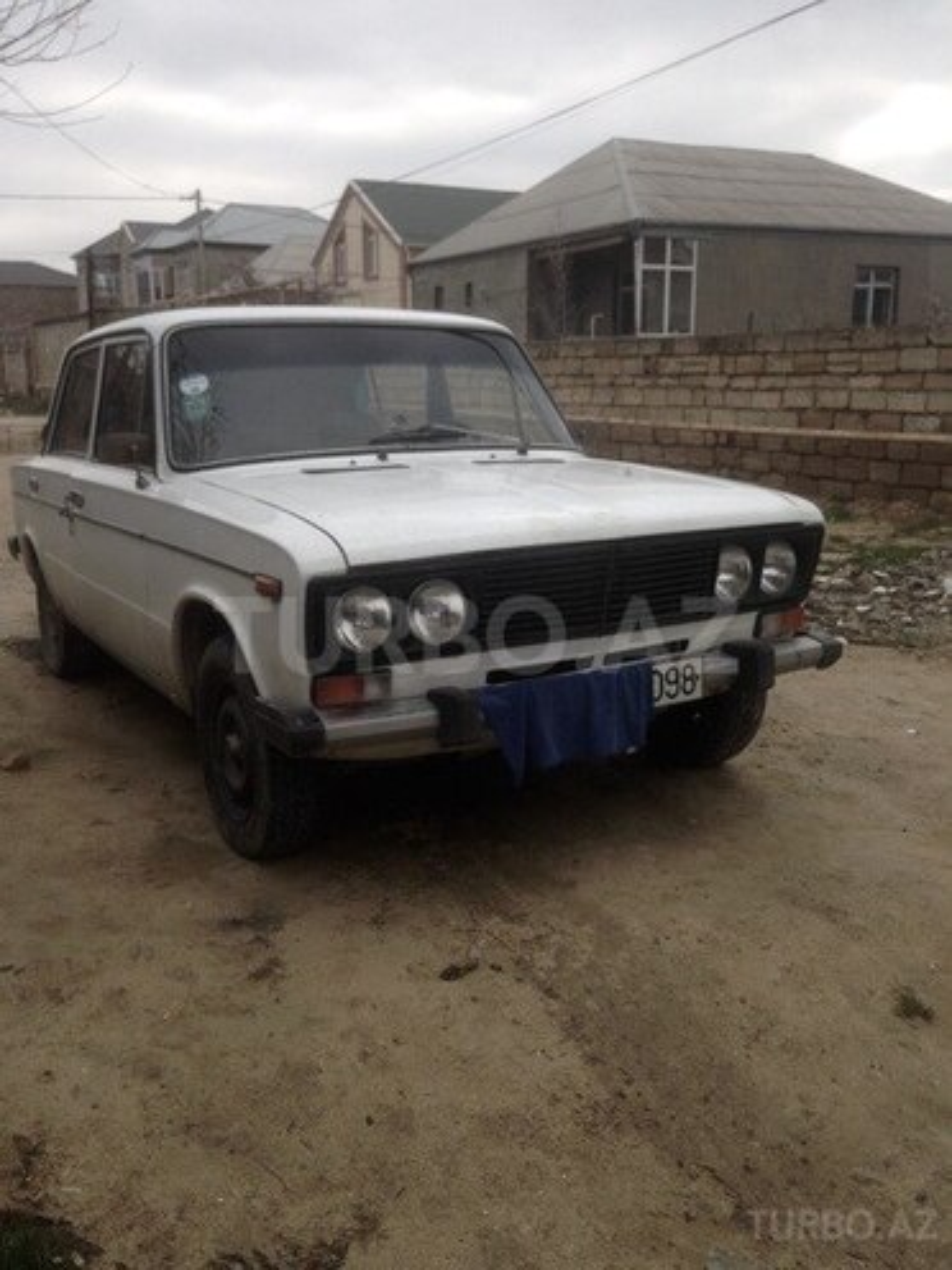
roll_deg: +3.0
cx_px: 476
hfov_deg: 42.9
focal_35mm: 33
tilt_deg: -10.0
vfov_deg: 55.4
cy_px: 635
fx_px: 1210
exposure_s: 1/1063
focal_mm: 4.12
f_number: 2.4
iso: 50
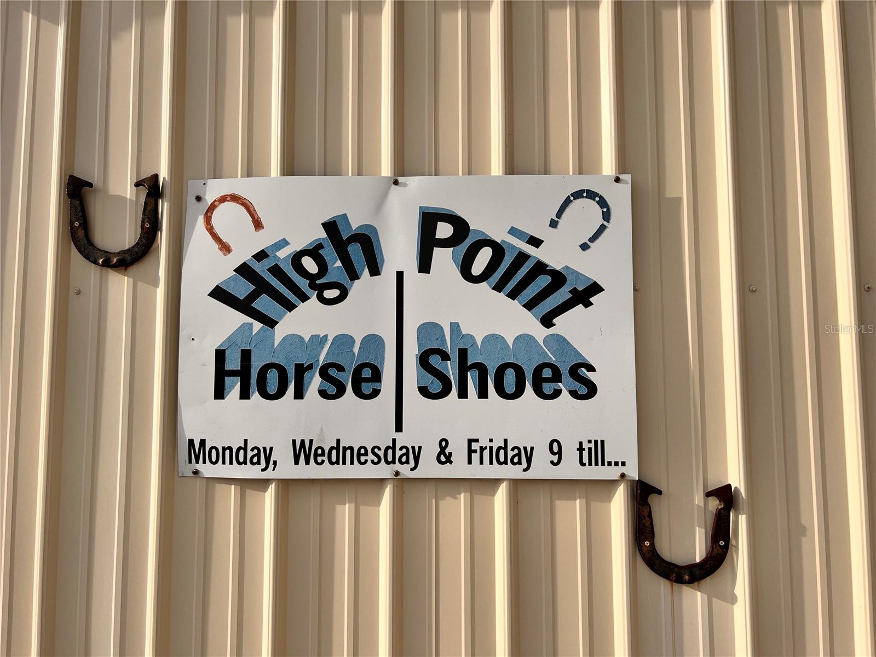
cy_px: 328
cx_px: 438
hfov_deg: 67.3
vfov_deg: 53.1
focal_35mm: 26
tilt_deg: +4.4
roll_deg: +1.1
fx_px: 658
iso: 50
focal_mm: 5.7
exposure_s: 1/4115
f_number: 1.5
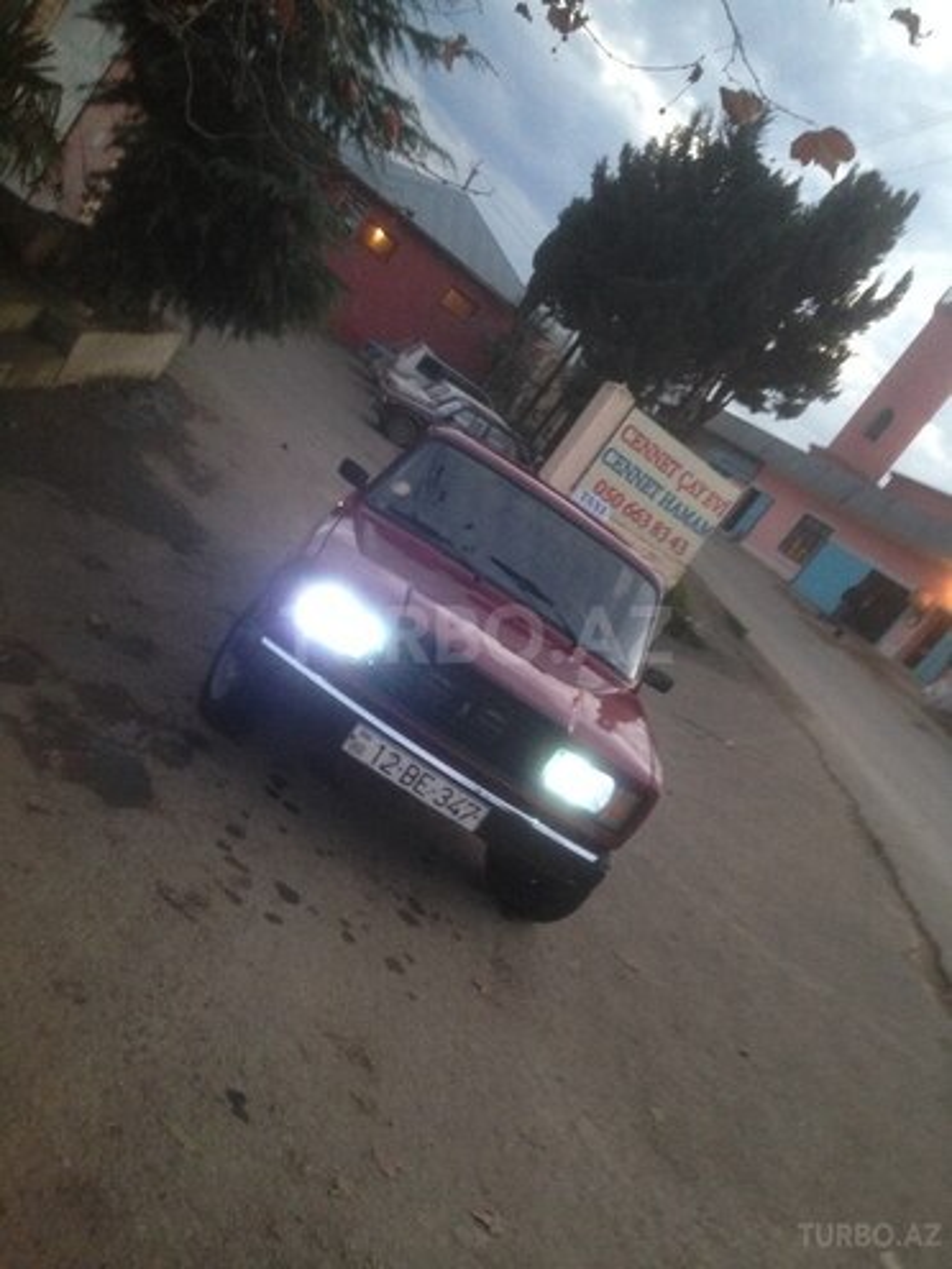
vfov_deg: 55.4
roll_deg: -35.2
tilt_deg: -7.2
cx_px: 476
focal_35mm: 33
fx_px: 1210
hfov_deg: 42.9
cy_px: 634
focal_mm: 4.12
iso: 200
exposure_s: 1/20
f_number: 2.4
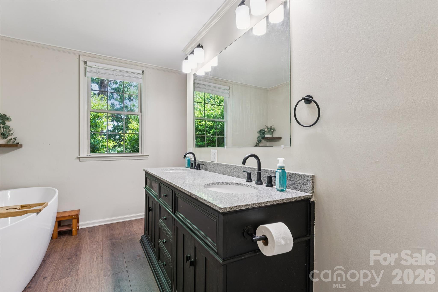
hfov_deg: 94.6
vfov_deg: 71.7
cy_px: 146
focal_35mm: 17
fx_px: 202
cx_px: 219
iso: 100
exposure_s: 1
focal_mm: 16.6
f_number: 13
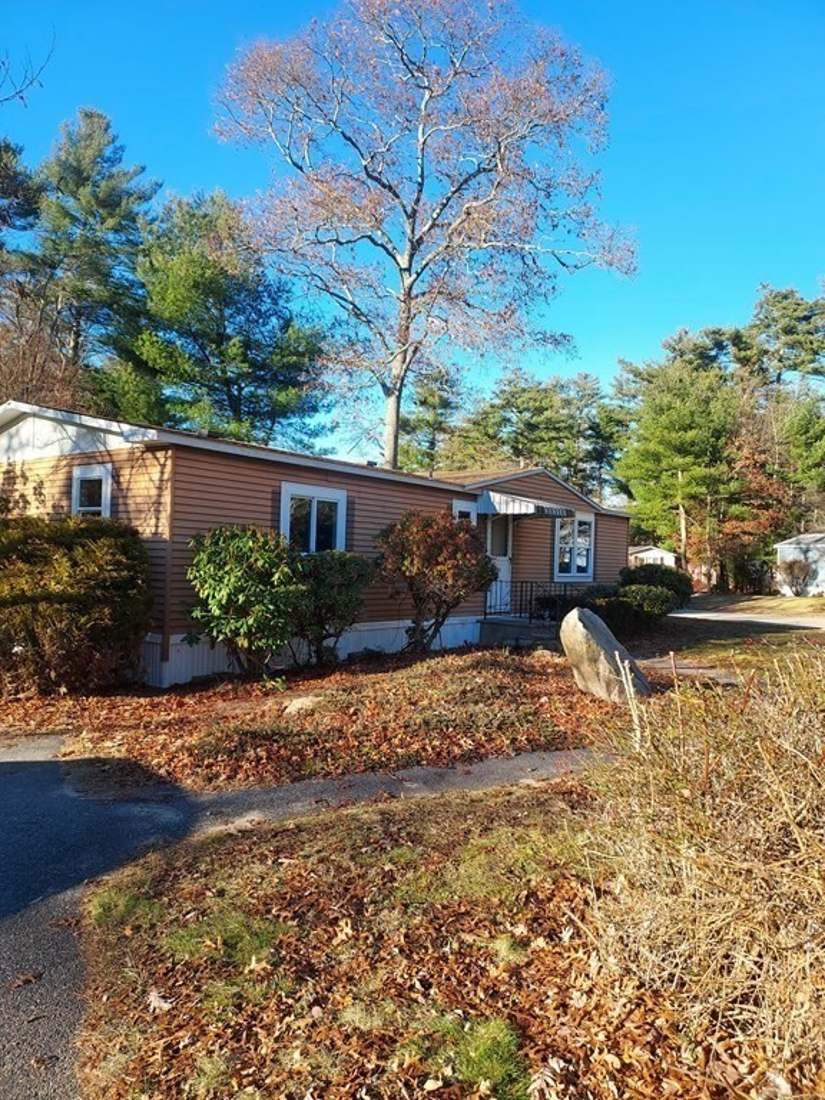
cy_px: 550
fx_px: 763
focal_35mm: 24
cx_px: 412
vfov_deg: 71.6
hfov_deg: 56.8
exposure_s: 1/282
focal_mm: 4.6
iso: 40
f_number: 1.8
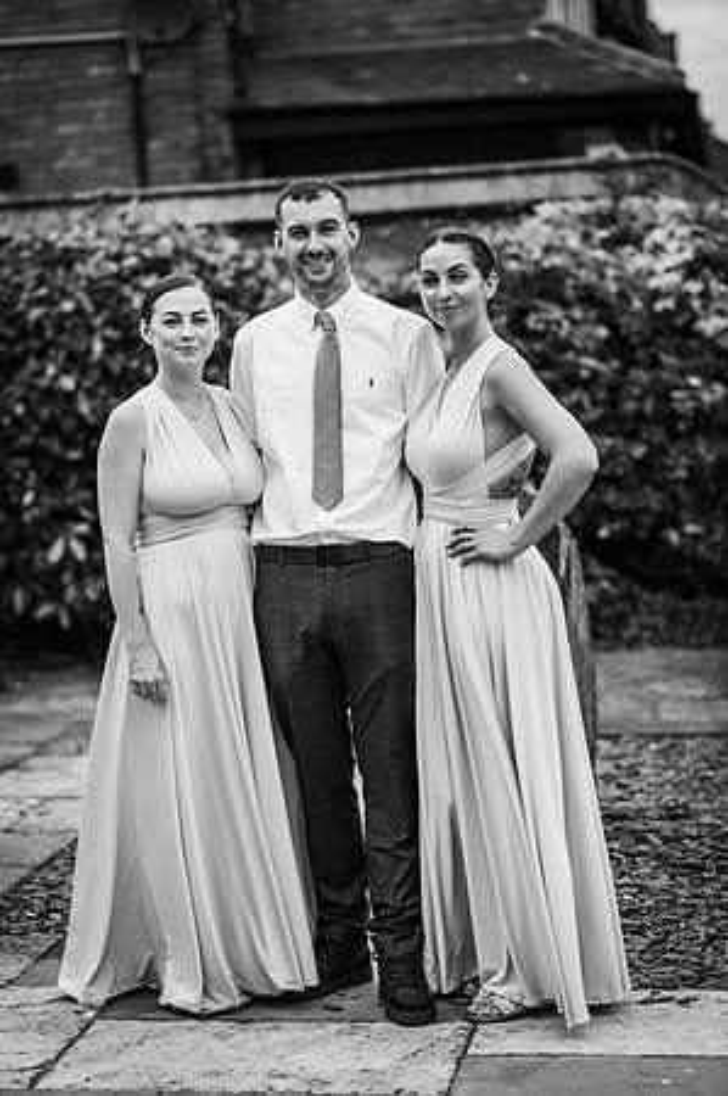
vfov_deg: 23.9
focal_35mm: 85
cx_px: 364
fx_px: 2584
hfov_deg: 16.0
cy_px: 548
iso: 100
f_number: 2.2
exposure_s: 1/1250
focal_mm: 85
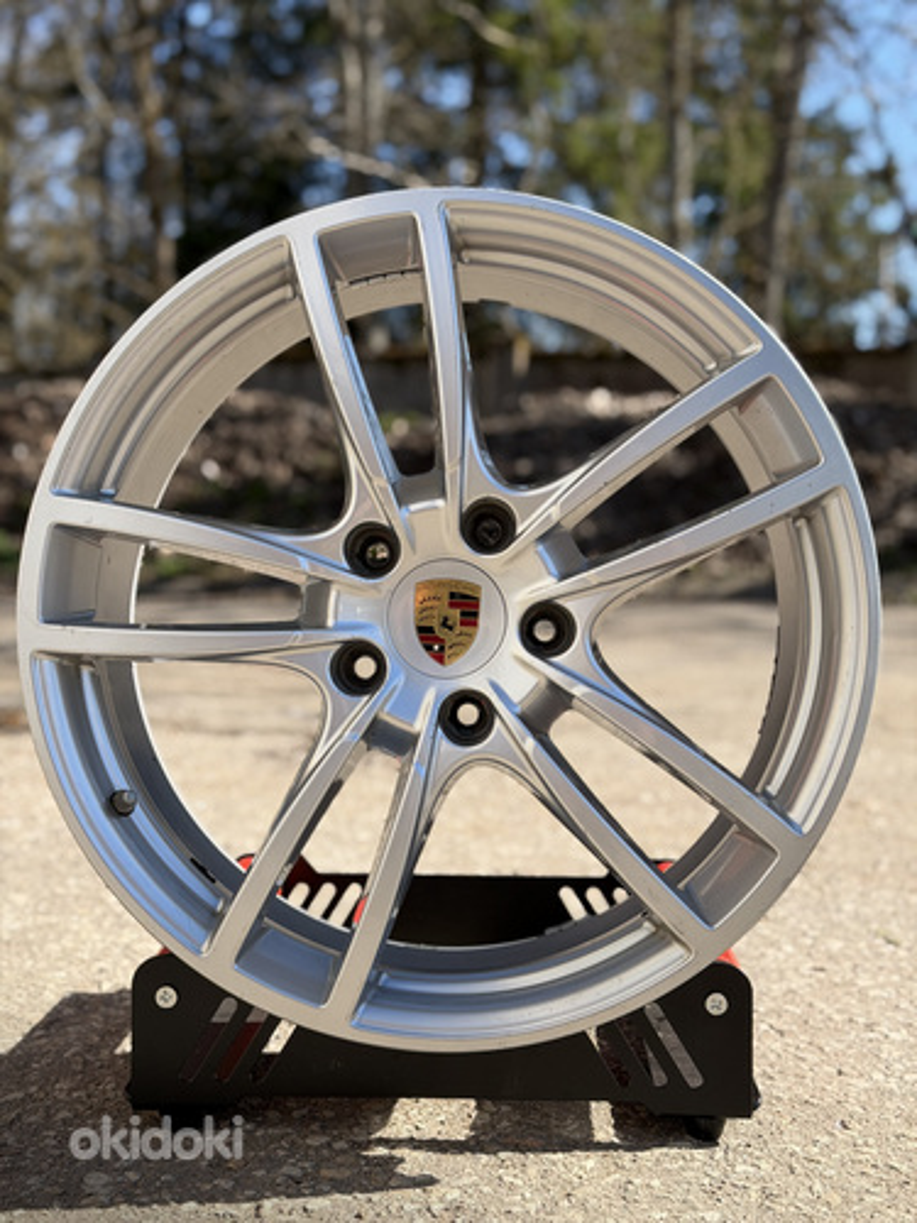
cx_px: 458
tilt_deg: -4.3
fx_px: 1695
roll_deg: -0.4
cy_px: 612
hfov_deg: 30.3
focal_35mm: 48
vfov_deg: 39.7
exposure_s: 1/2342
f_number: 1.78
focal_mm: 6.76
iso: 64
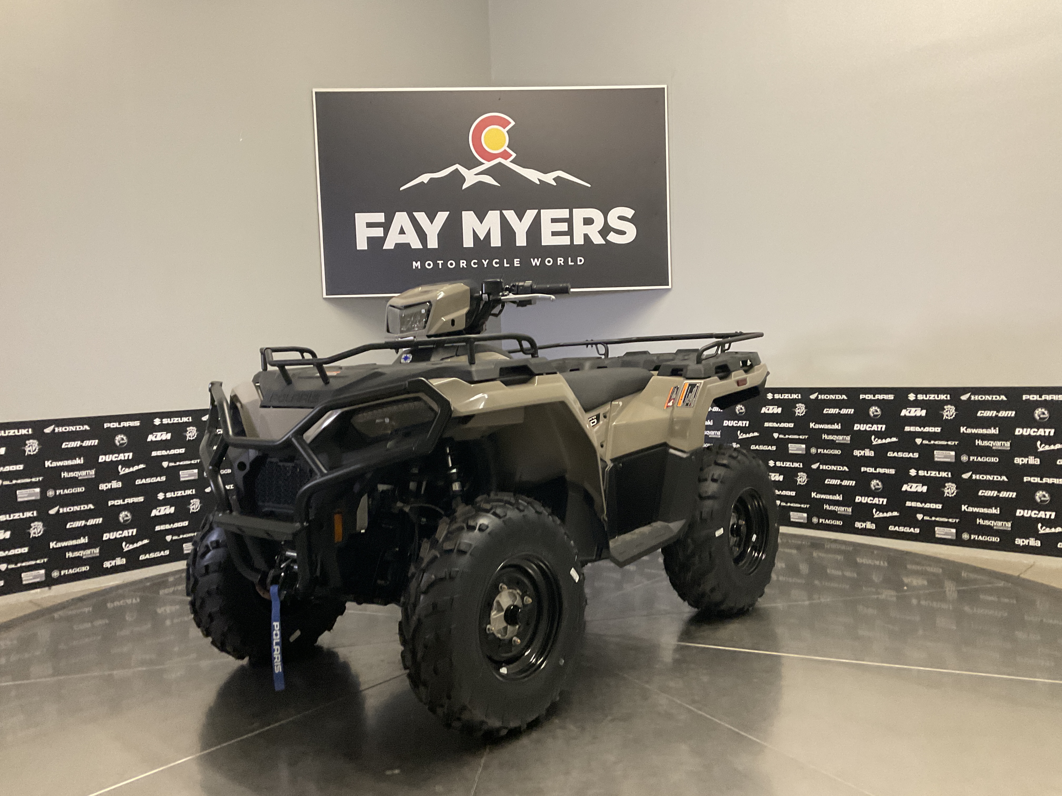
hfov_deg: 61.7
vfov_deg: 48.2
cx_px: 531
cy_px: 398
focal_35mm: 29
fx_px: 890
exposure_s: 1/60
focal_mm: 3
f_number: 1.8
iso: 200
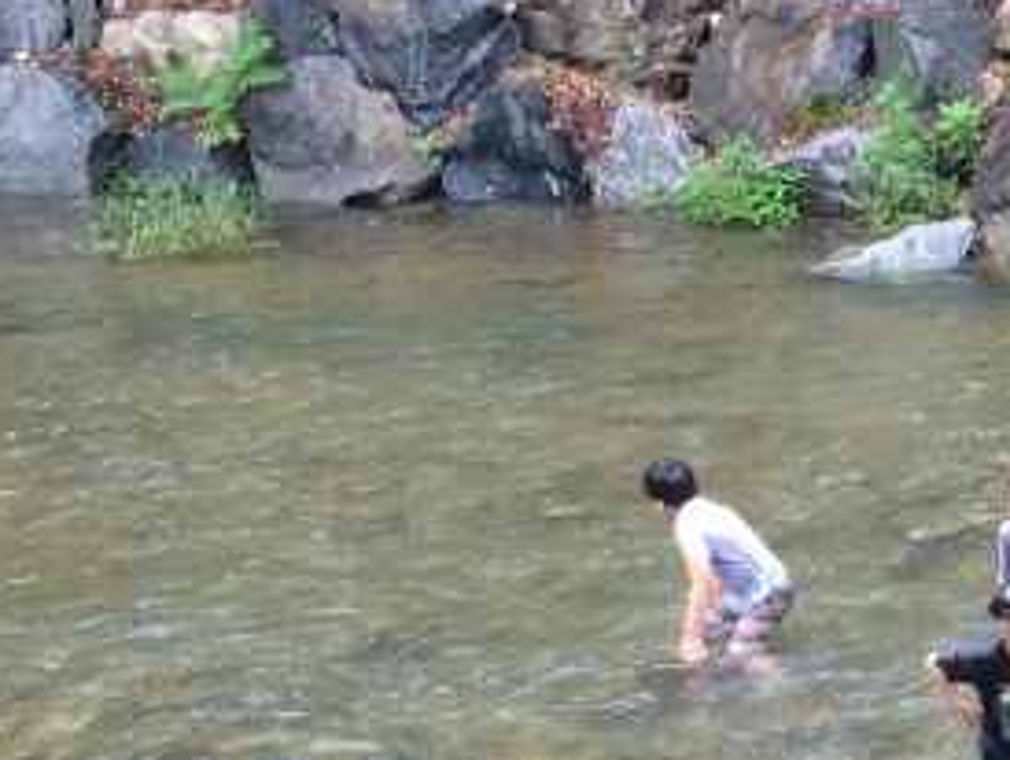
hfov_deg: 15.5
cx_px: 1725
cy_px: 520
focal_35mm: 112
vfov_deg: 13.2
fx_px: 3271
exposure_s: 1/120
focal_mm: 4.12
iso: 40
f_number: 2.2
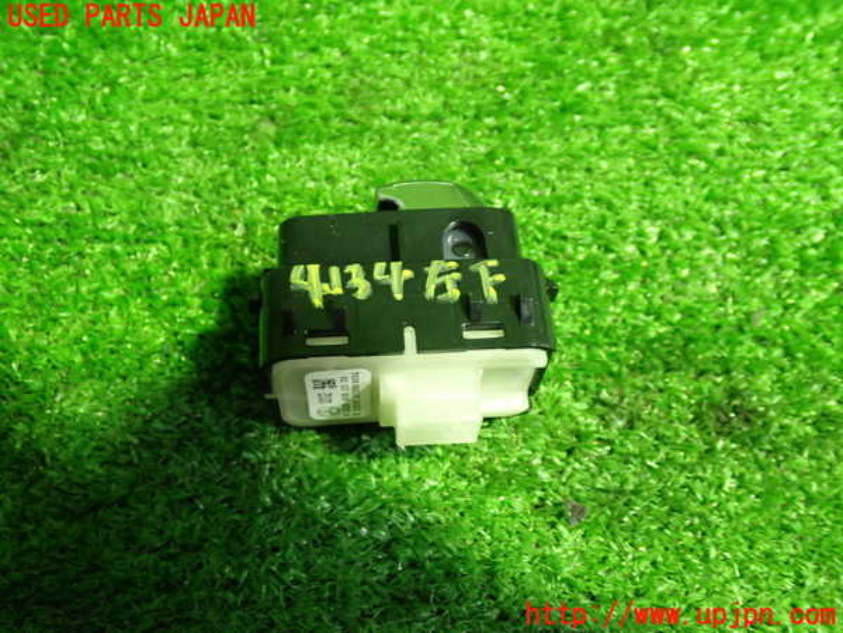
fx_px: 877
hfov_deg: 51.4
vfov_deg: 39.7
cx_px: 422
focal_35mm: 36
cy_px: 316
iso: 800
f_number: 2.5
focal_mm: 6.37
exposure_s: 1/40
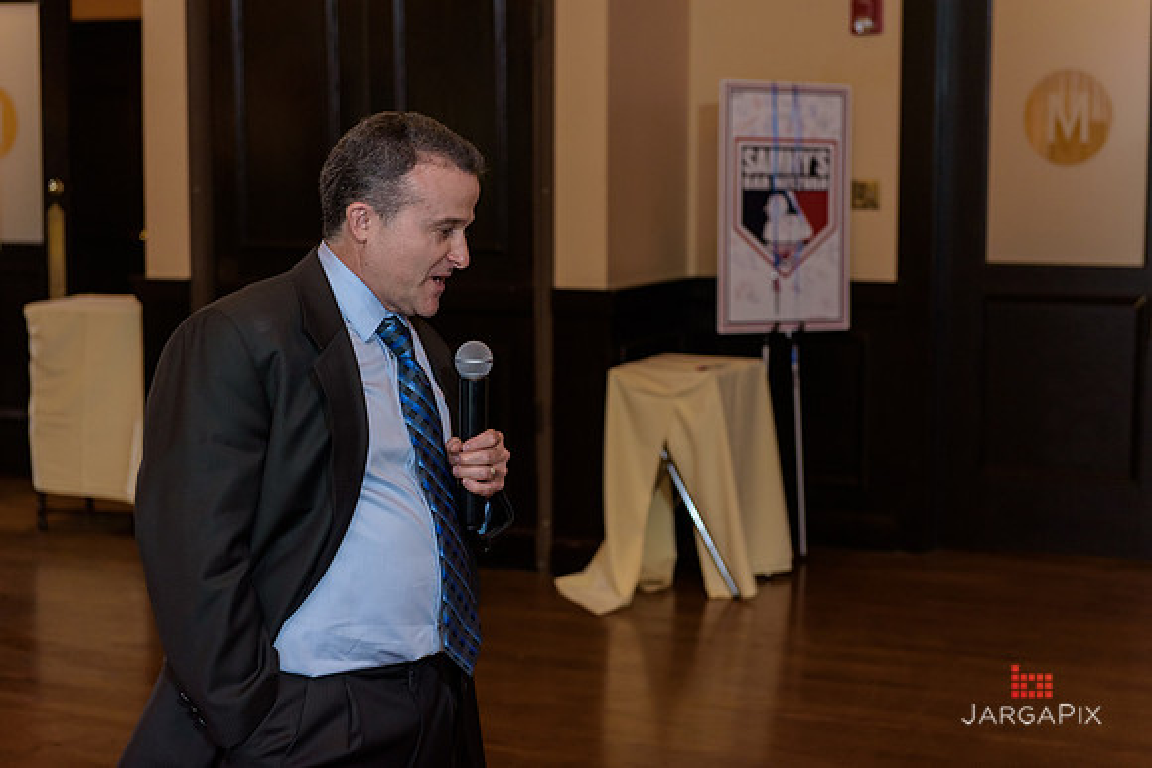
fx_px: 1984
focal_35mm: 62
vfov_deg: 21.9
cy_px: 384
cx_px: 576
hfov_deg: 32.4
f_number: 3.2
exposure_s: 1/125
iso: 1600
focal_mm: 62
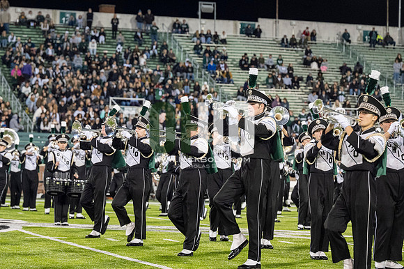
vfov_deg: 11.0
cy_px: 134
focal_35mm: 124
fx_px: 1391
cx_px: 202
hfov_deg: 16.5
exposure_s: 1/500
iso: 800
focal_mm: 83
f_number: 2.8
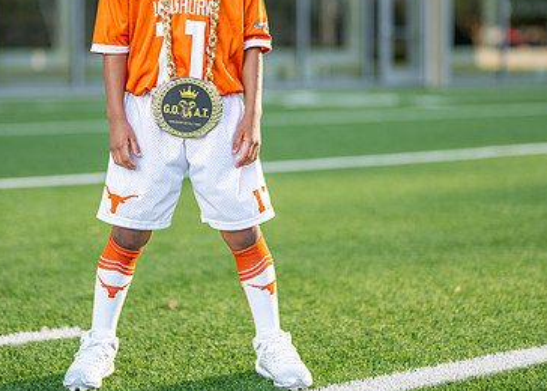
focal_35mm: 92
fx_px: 1429
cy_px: 112
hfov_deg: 21.6
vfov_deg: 15.5
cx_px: 203
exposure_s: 1/1600
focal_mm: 50
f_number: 1.2
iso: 100
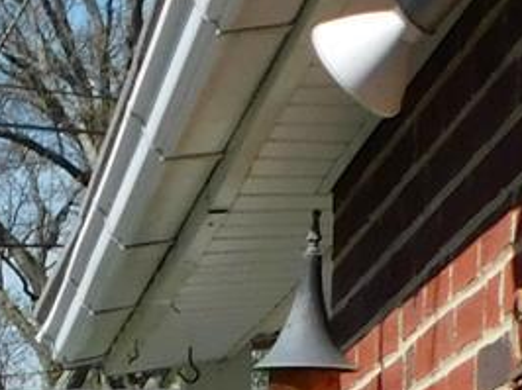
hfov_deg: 8.1
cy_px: 1092
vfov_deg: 6.0
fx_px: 3480
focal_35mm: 231
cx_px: -557
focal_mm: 5.3
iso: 125
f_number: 3.2
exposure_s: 1/1250
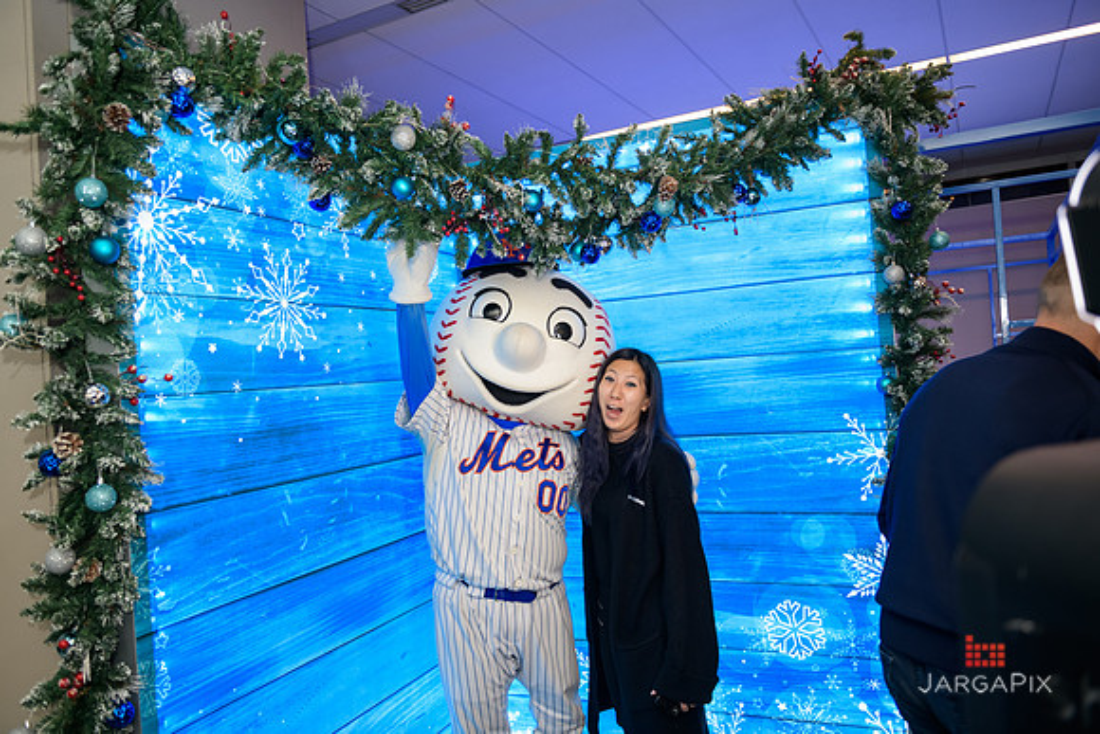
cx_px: 550
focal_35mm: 27
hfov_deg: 67.4
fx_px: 825
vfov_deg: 48.0
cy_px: 367
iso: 400
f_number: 3.2
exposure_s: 1/125
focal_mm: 27
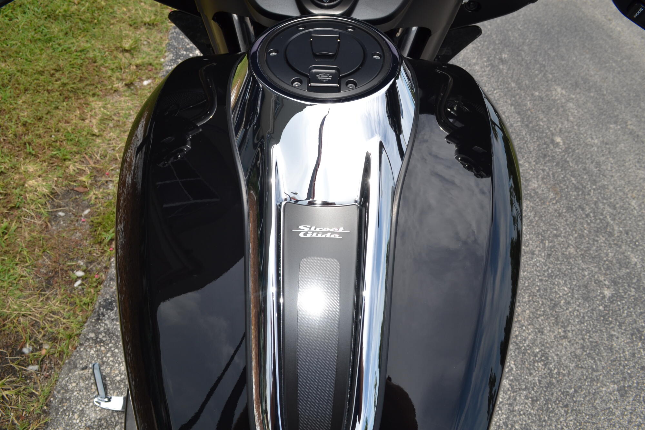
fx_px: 484
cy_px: 215
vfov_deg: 47.9
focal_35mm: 27
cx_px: 322
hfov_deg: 67.4
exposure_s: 1/200
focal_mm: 18
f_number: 9
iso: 100
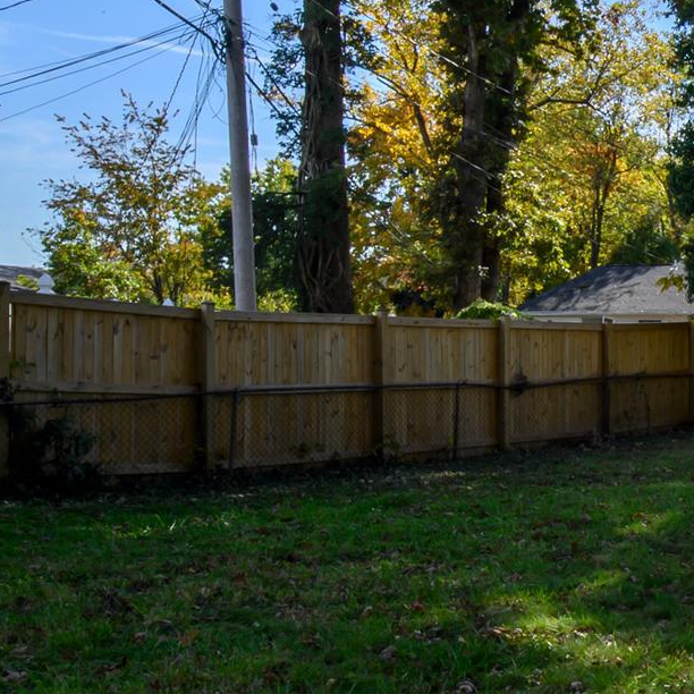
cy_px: 8
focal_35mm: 54
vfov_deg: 29.6
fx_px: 1225
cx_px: 1065
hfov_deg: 24.2
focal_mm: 19
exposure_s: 1/320
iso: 320
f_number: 22
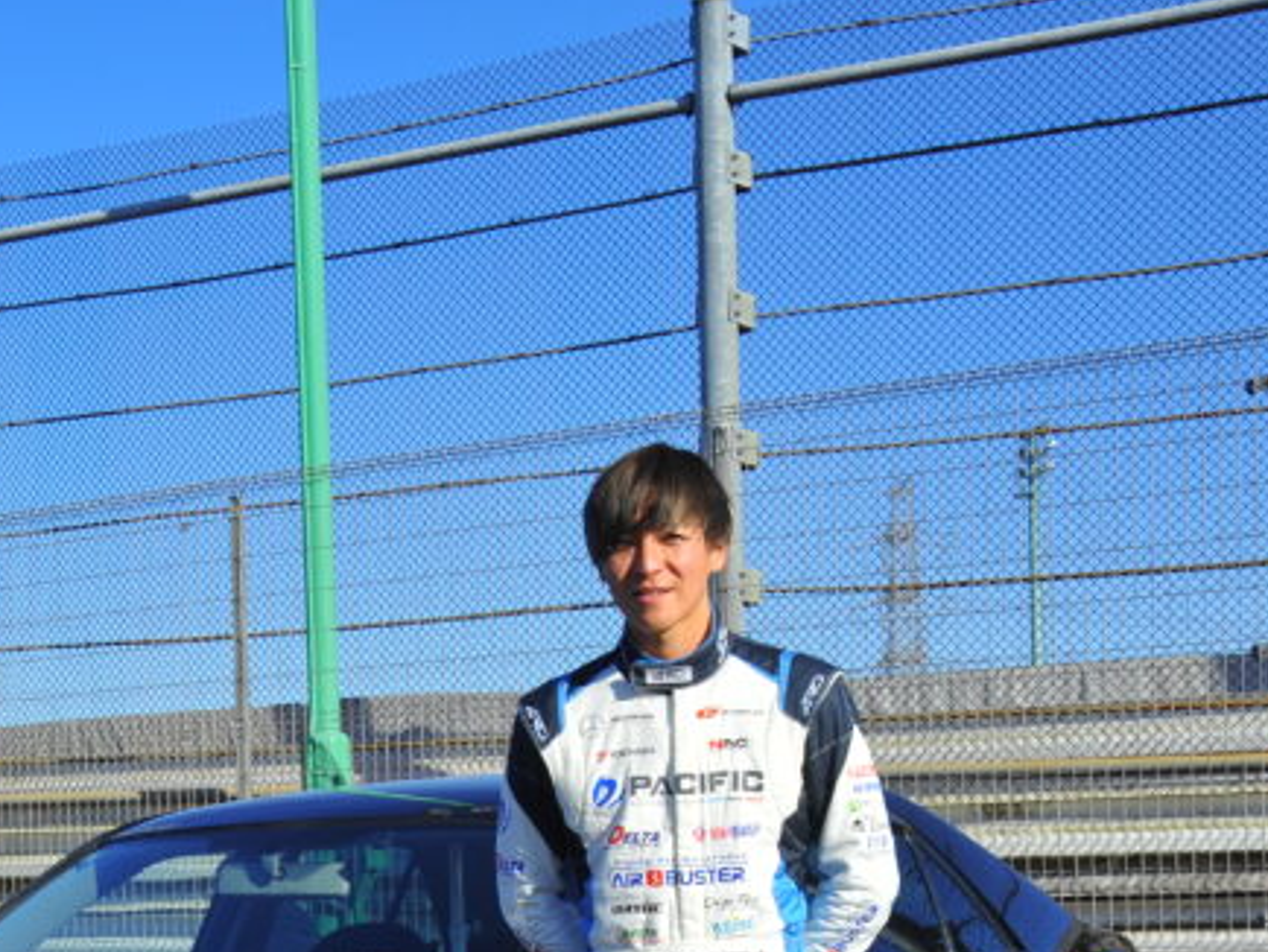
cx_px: 330
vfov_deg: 18.6
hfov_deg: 25.1
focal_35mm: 77
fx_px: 2822
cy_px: 980
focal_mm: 34
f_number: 13
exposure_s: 1/250
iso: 280
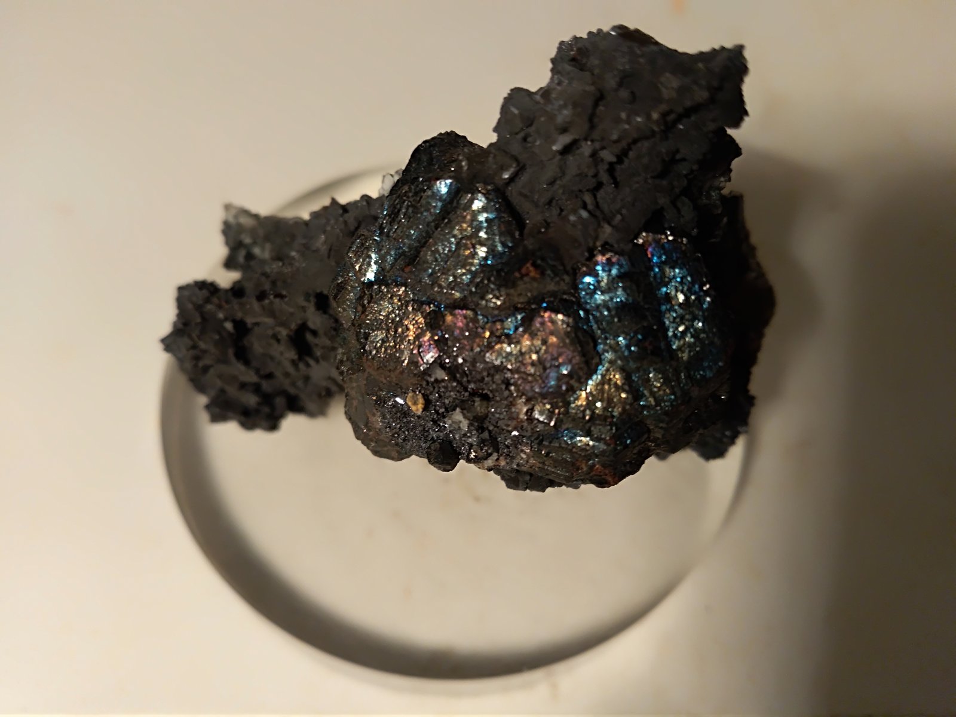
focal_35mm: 26
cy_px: 358
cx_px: 478
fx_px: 718
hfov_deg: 67.3
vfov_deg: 53.1
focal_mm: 3.54
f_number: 2
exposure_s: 1/30
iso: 135
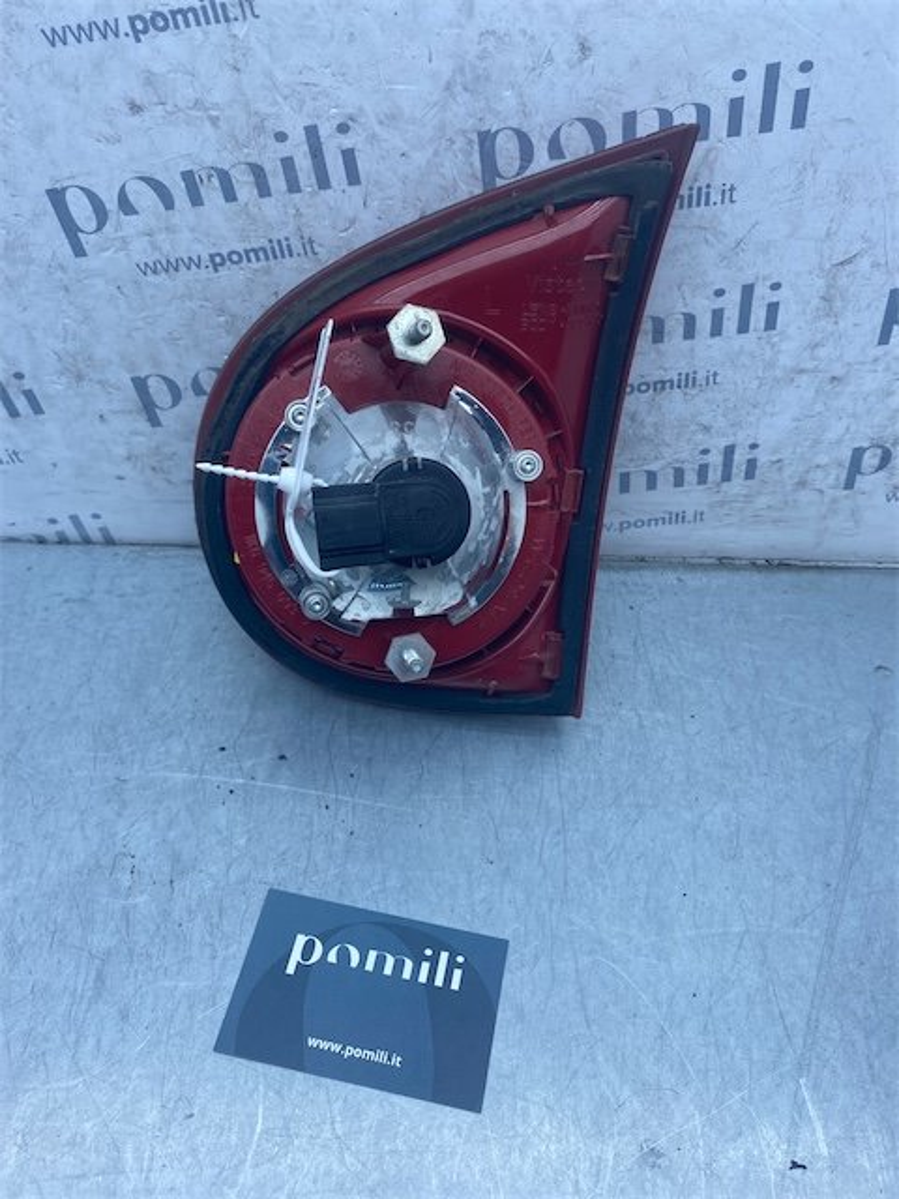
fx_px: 900
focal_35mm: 26
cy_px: 600
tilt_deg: -48.5
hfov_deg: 53.1
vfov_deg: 67.3
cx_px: 450
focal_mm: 4.25
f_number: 1.8
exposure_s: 1/762
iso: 32
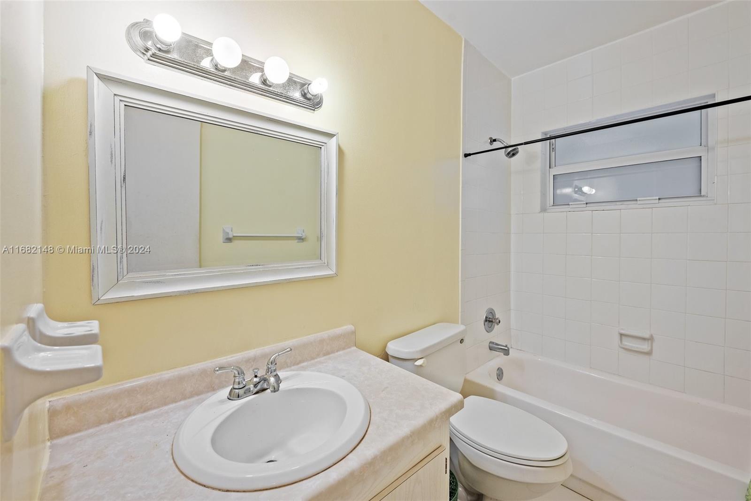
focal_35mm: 14
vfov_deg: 81.2
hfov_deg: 104.2
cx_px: 376
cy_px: 250
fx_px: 292
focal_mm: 14
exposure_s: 1/13
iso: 250
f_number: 8
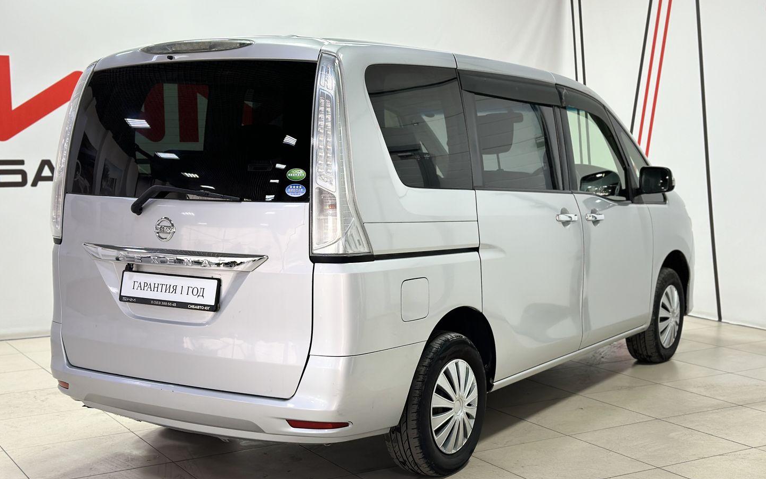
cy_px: 268
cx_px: 383
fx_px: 1065
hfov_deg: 39.6
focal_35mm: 51
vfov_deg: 25.3
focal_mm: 6.86
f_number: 1.78
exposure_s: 1/100
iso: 100
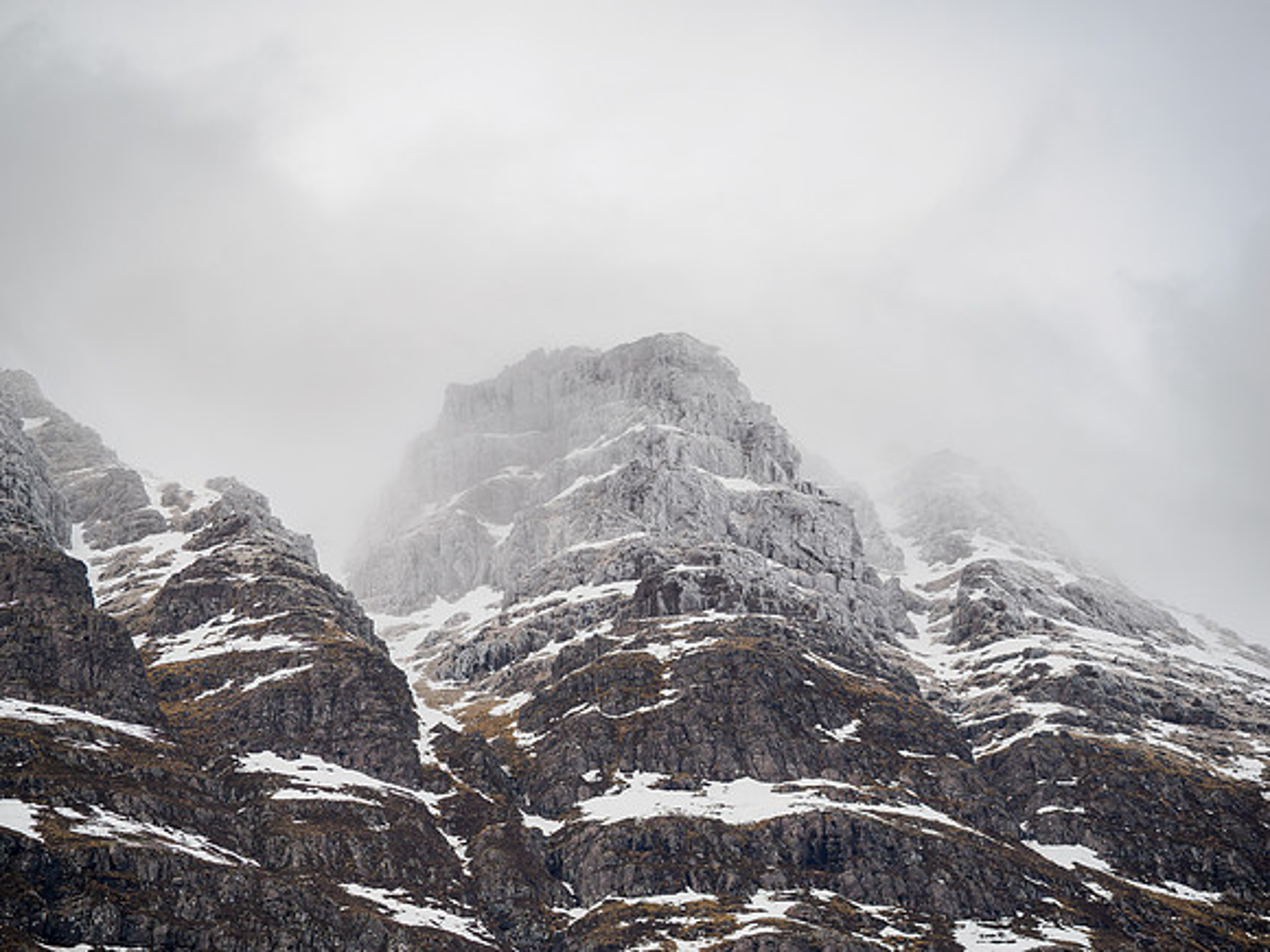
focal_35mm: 212
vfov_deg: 7.0
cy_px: 476
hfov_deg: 9.3
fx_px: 7778
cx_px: 635
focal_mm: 106
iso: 200
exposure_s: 1/250
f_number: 4
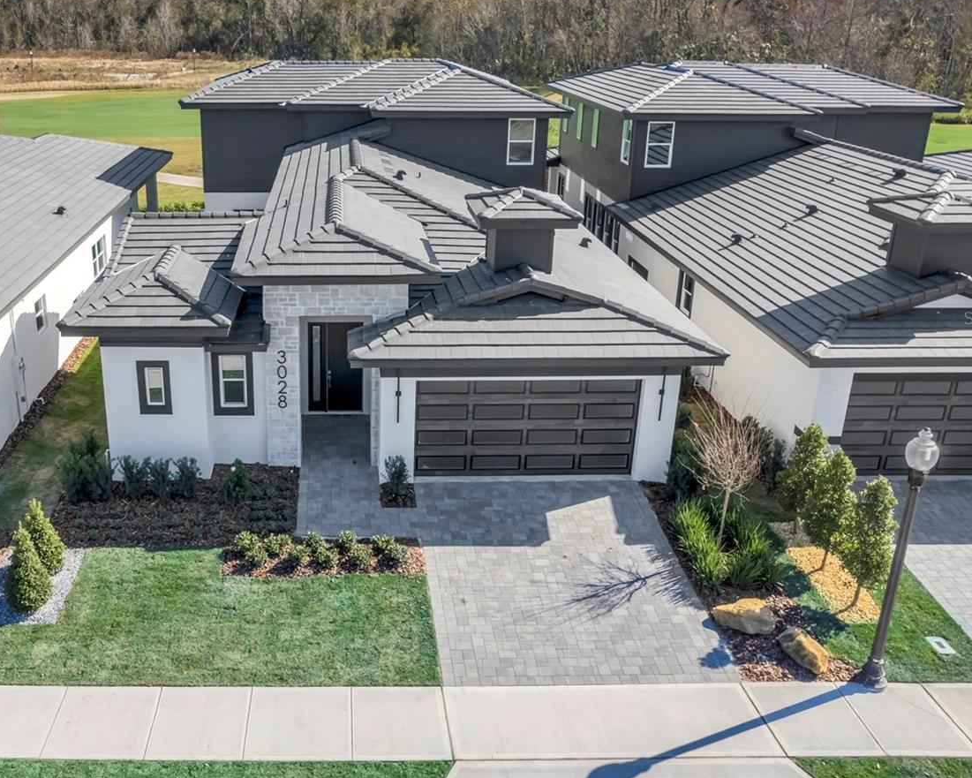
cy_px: 317
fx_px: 863
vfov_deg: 48.3
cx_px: 336
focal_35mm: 30
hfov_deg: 57.7
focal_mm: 8.38
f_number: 2.8
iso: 100
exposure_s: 1/320
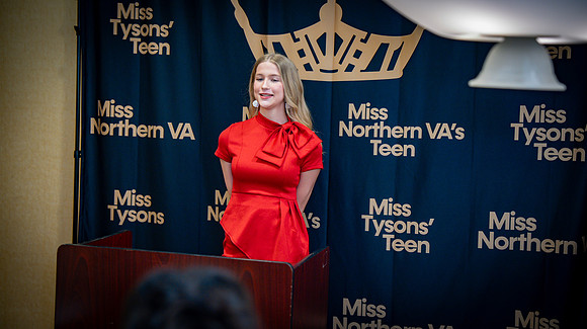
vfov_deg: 19.7
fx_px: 945
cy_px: 164
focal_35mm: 61
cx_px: 294
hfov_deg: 34.5
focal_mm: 58
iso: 800
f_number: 2.8
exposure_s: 1/125
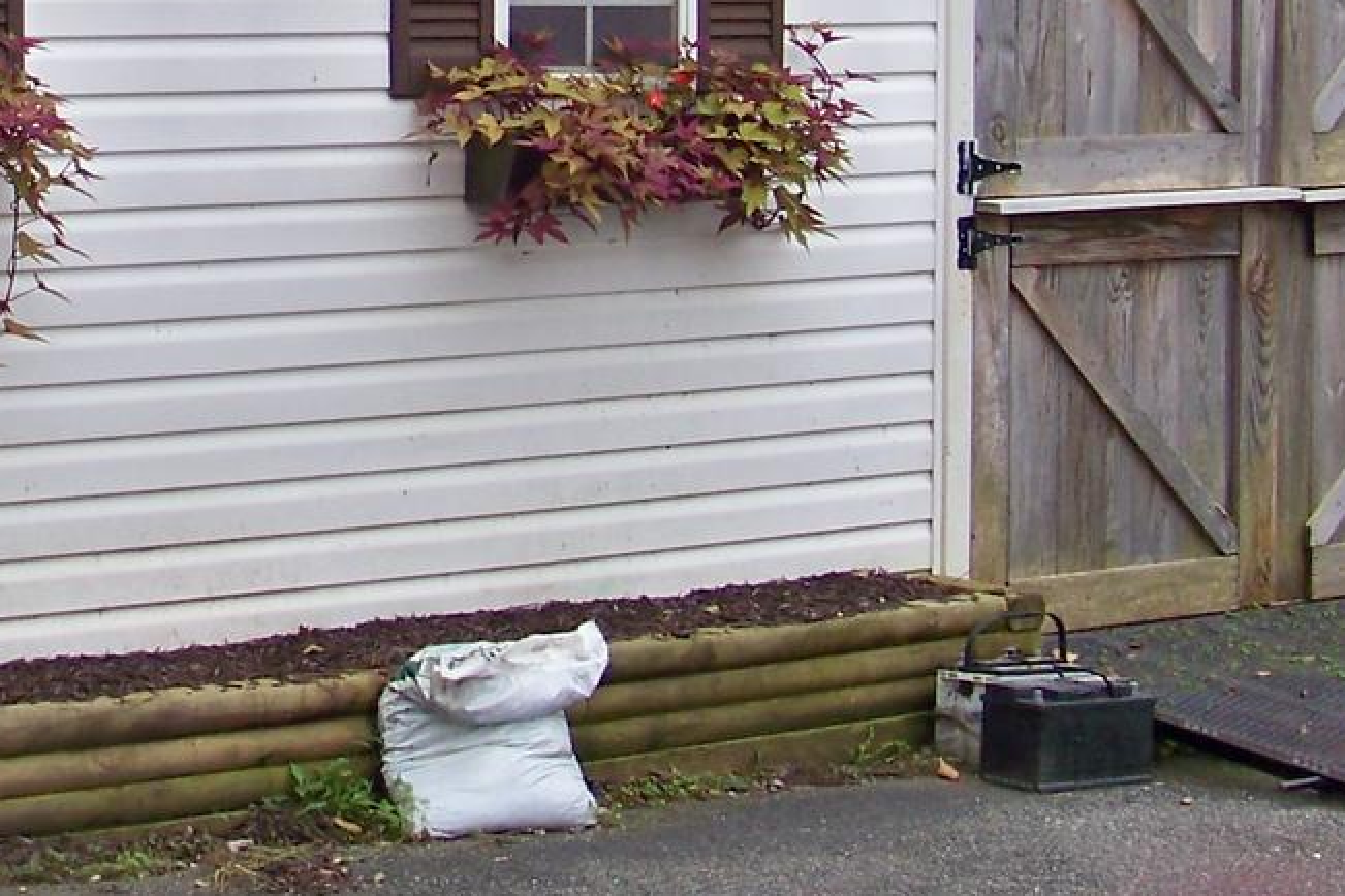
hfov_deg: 18.7
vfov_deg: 12.5
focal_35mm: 108
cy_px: -17
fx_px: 4035
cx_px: 215
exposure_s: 1/640
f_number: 2.8
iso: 64
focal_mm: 5.85
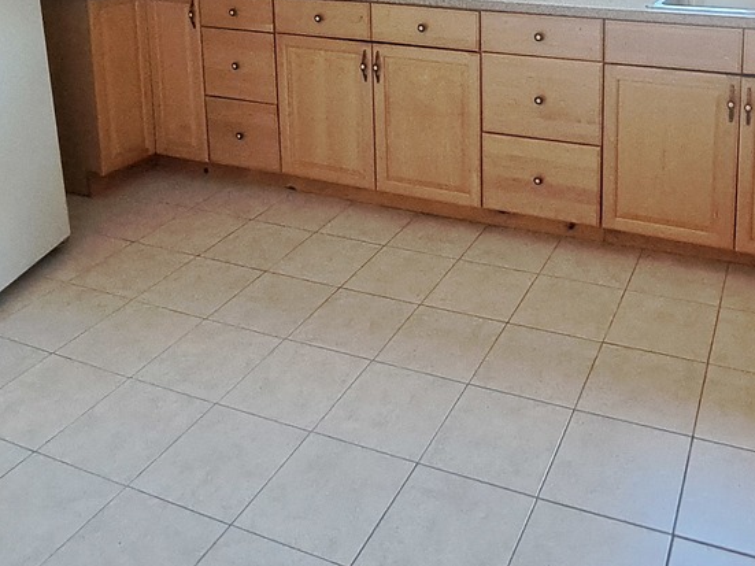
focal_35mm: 34
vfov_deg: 37.7
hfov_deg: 53.0
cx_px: 502
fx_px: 741
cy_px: 11
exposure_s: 1/50
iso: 200
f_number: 2.2
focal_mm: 1.74
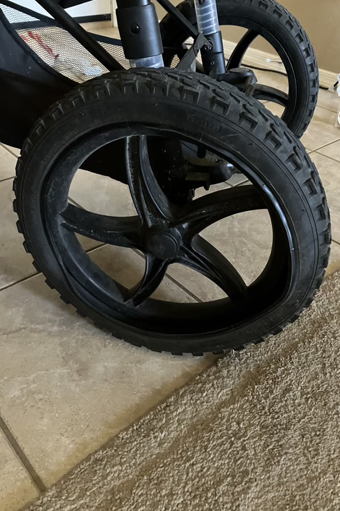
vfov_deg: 61.9
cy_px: 253
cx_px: 186
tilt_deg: -36.4
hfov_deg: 43.5
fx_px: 425
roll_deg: -4.8
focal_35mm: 30
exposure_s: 1/20
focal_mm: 3.99
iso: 640
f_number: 1.8
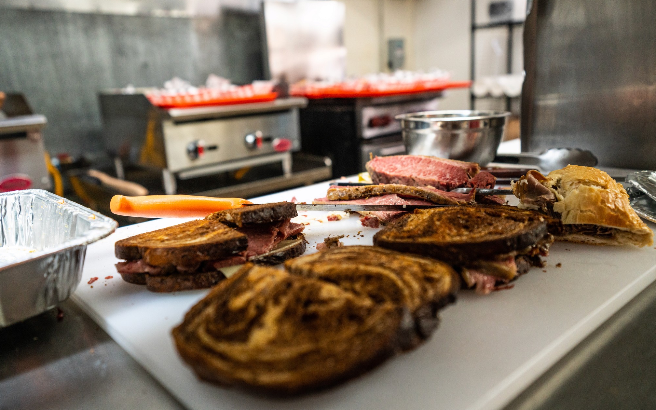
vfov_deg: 43.1
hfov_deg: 64.6
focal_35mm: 29
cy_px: 194
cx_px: 324
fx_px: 518
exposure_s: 1/125
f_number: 3.2
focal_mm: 28
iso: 1600
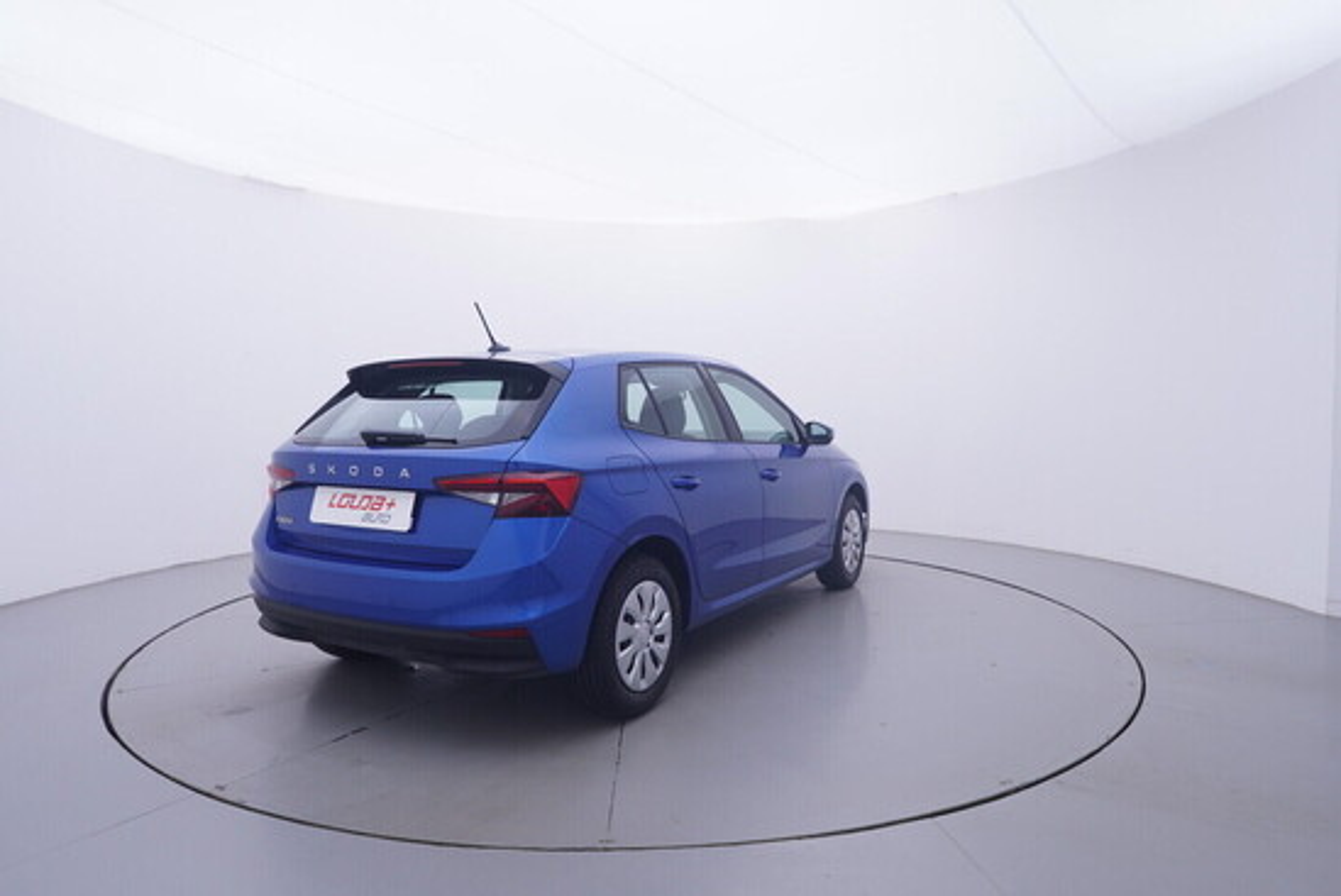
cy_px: 448
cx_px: 670
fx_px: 839
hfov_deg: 77.3
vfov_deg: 56.2
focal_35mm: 22
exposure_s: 1/80
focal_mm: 15
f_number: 5
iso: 200
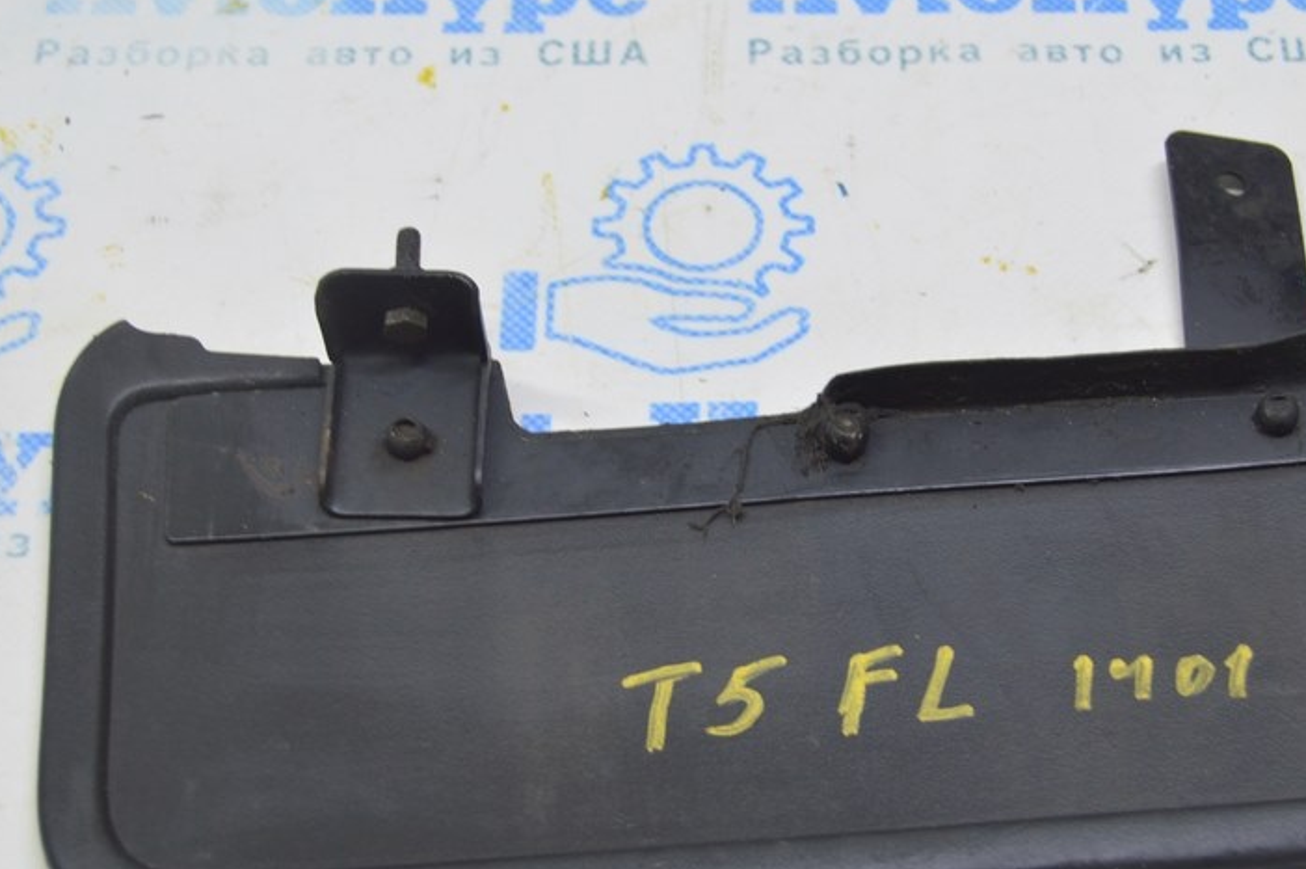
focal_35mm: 70
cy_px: 492
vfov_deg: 19.4
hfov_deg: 28.8
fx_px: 2538
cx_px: 731
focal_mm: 32
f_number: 5.6
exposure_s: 1/20
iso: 400
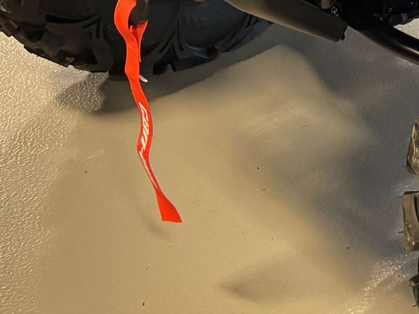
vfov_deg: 10.8
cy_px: -328
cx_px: 581
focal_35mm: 125
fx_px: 1513
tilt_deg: -17.9
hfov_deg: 14.9
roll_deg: +1.3
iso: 160
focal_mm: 5.96
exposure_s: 1/60
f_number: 1.6
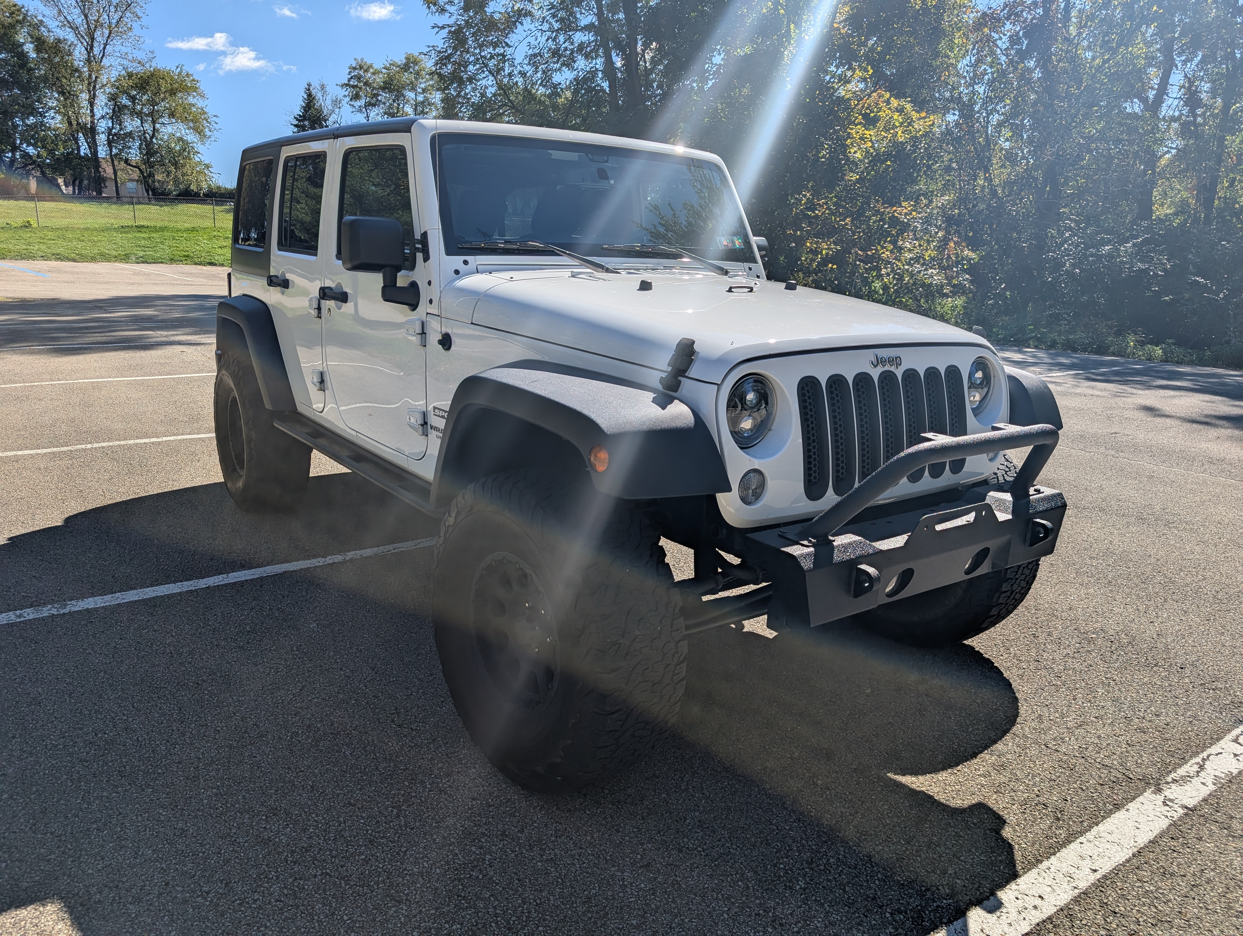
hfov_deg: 71.5
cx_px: 622
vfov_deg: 56.9
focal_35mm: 24
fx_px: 863
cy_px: 468
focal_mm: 6.9
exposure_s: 1/1185
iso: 21
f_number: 1.68
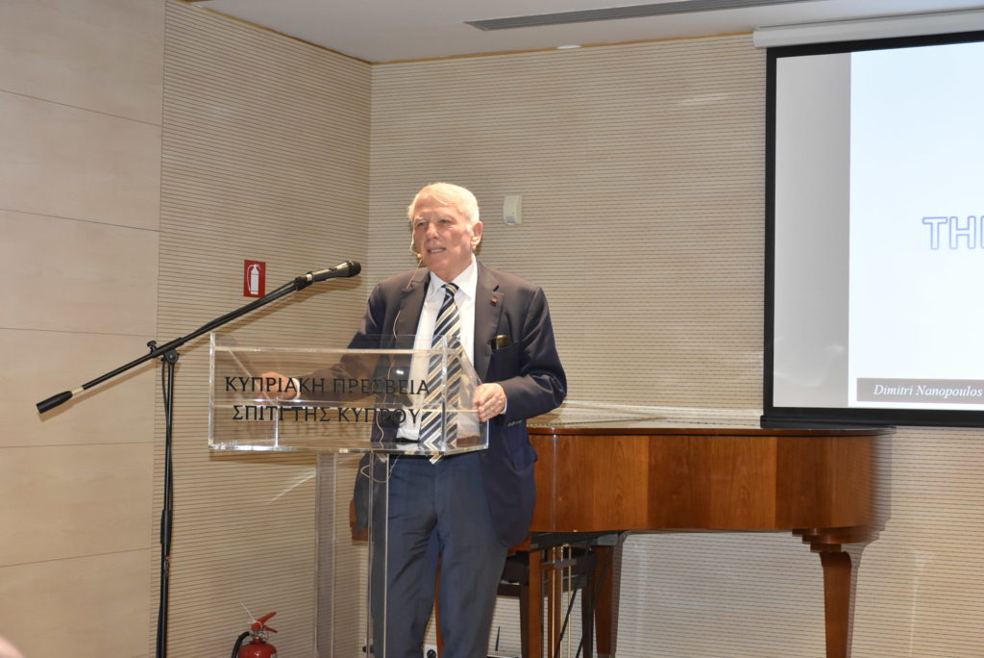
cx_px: 492
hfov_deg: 33.4
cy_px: 329
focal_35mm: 60
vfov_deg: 22.7
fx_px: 1641
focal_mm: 40
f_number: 5.6
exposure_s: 1/80
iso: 1600
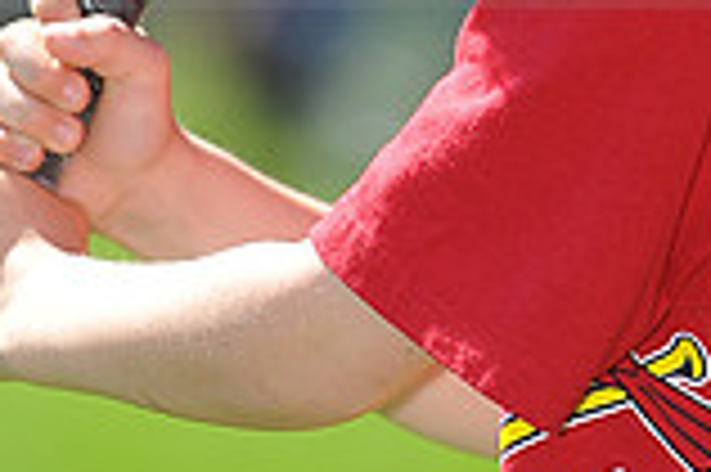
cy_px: -135
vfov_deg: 1.9
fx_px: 14521
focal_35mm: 736
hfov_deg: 2.8
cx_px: 500
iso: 200
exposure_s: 1/640
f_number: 4.5
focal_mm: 200
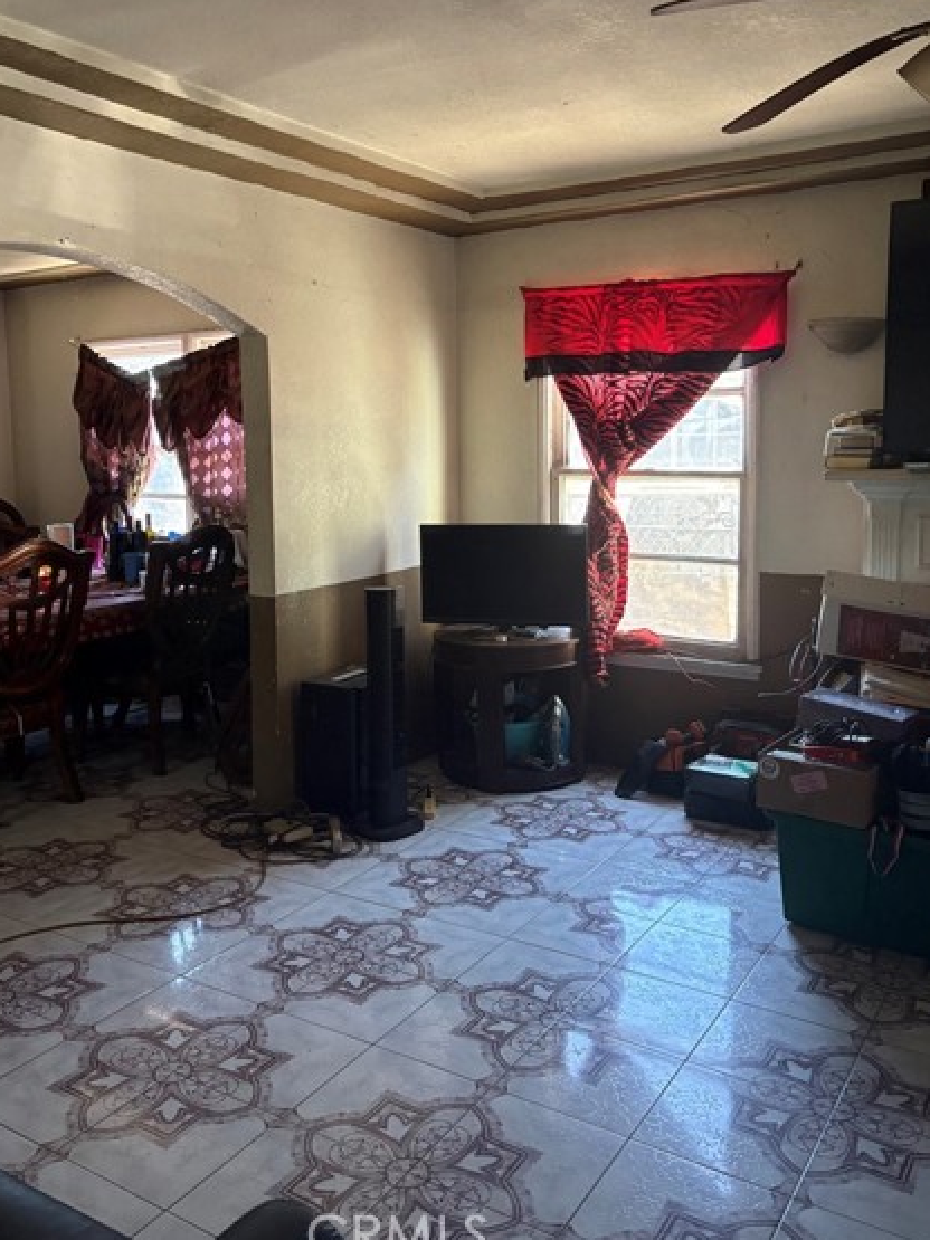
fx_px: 1075
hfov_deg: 46.8
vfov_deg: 59.8
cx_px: 454
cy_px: 552
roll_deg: +0.6
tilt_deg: -3.5
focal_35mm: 30
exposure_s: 1/60
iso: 250
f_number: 1.6
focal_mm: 5.96
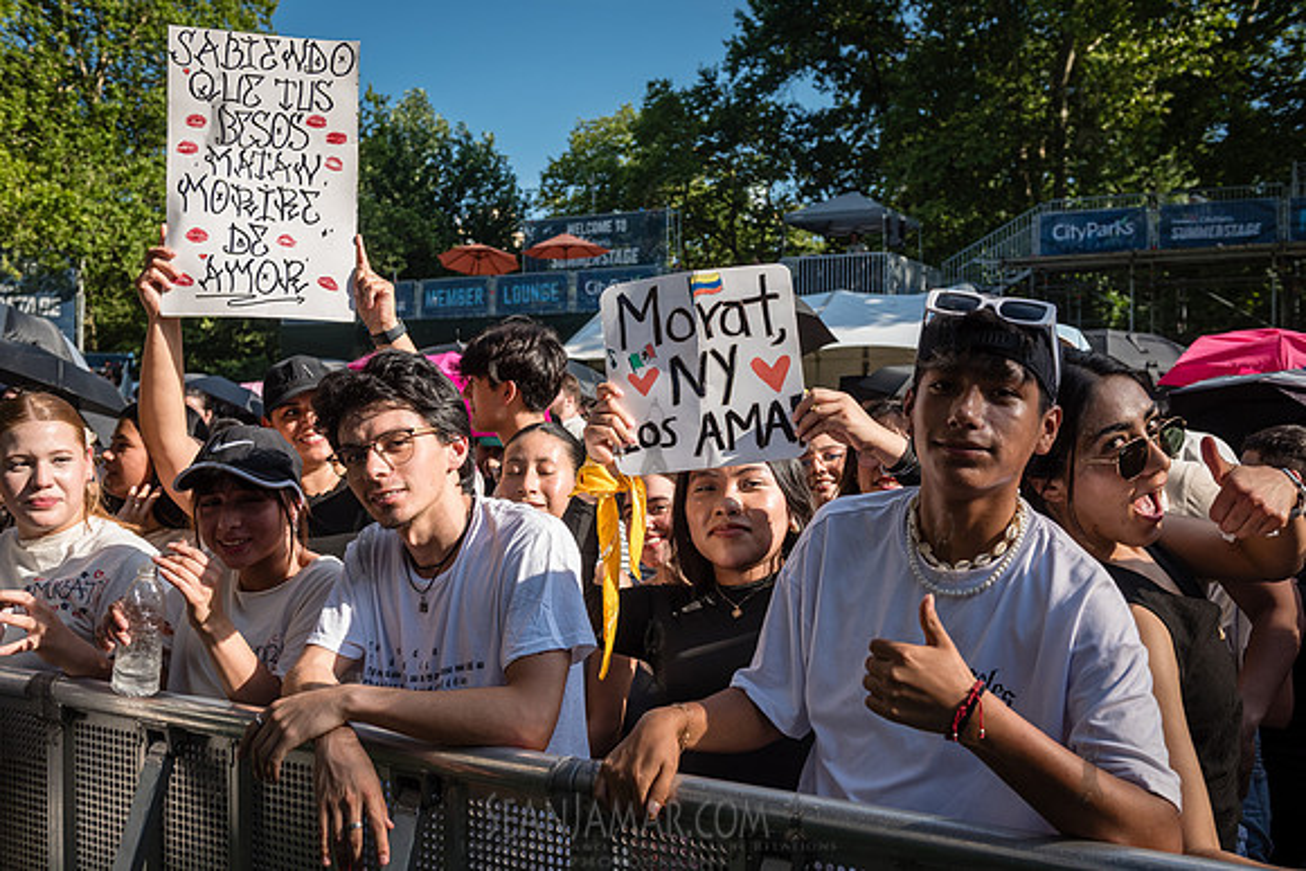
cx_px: 669
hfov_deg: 53.7
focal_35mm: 36
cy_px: 436
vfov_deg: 37.3
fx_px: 1289
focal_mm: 34
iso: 500
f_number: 5
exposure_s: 1/2000
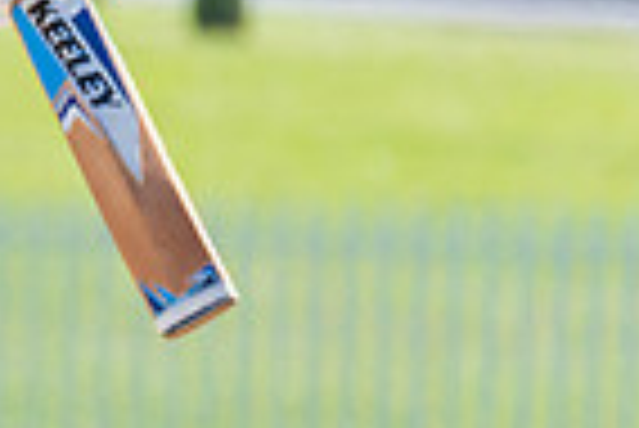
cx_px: -320
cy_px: 124
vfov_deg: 0.5
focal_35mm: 2698
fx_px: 47938
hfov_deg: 0.8
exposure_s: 1/1250
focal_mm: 600
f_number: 6.3
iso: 400
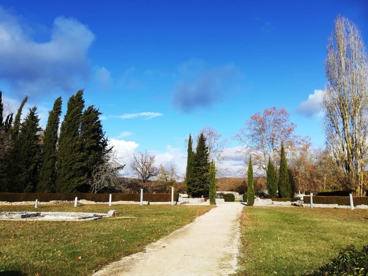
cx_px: 184
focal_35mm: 26
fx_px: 276
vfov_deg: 53.1
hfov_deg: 67.3
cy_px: 138
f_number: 2.2
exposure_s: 1/909
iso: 50
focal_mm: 3.83
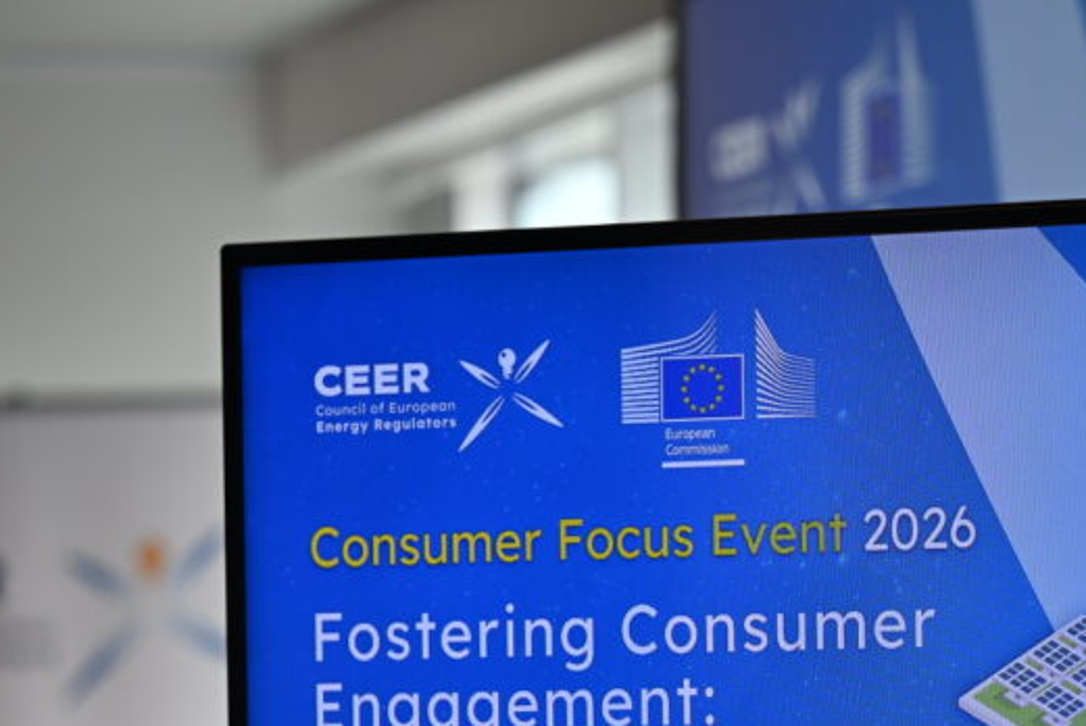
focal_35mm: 275
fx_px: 8300
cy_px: 675
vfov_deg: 5.0
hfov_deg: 7.5
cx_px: 611
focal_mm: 140
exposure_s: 1/250
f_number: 2.8
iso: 125
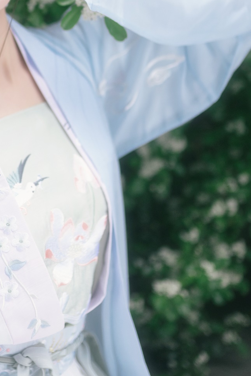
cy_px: 70
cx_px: 12
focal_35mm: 81
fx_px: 847
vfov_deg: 24.6
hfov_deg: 16.6
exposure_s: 1/320
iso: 500
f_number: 1.4
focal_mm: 35
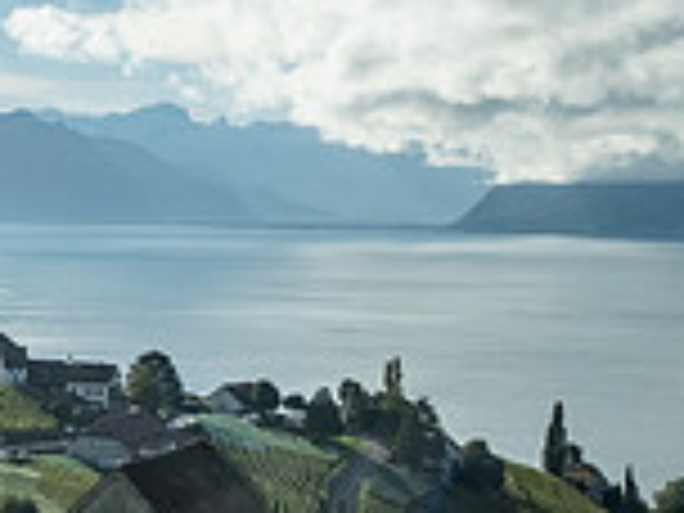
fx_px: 1739
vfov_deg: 16.7
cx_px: 40
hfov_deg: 21.6
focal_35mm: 88
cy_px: 178
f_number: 5.6
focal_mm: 16
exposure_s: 1/550
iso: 320
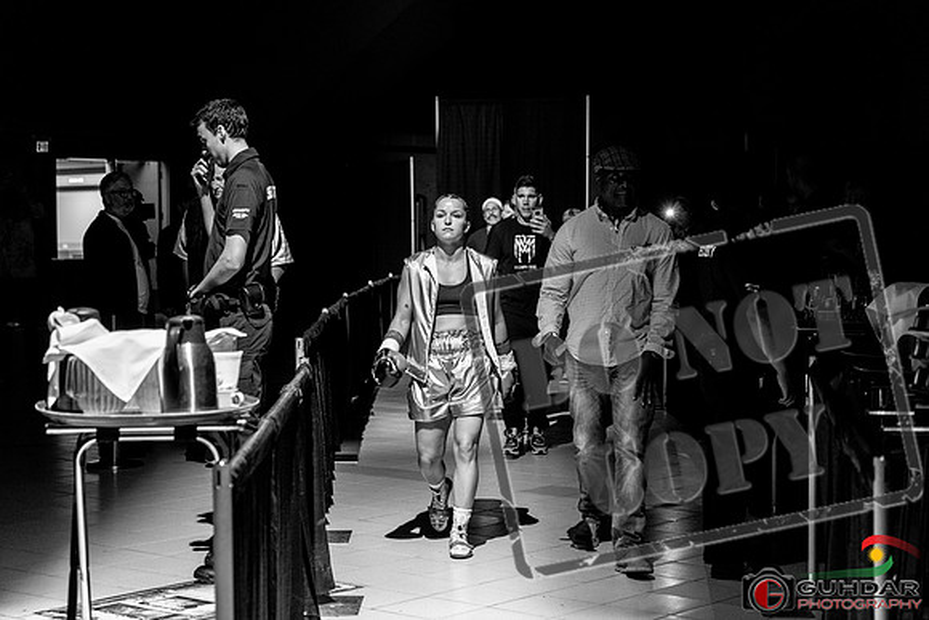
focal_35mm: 70
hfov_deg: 28.8
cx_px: 464
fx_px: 1807
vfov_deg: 19.5
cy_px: 310
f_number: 4
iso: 4000
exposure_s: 1/160
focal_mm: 70
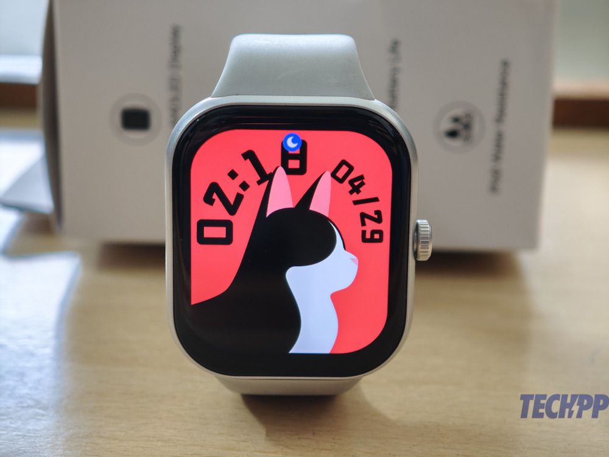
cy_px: 228
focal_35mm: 70
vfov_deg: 21.0
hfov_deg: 27.8
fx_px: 1232
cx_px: 304
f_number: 1.8
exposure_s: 1/100
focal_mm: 11.5
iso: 640
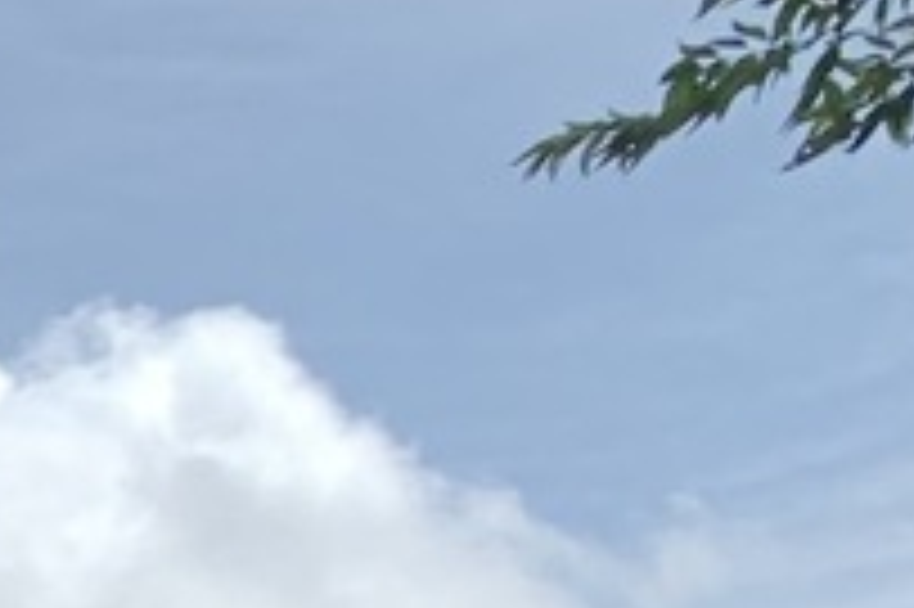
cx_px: -2004
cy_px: 1689
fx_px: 4871
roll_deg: -1.1
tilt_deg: +3.3
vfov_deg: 6.6
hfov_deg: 8.6
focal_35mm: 192
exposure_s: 1/2421
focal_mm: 4.25
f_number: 1.8
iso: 25
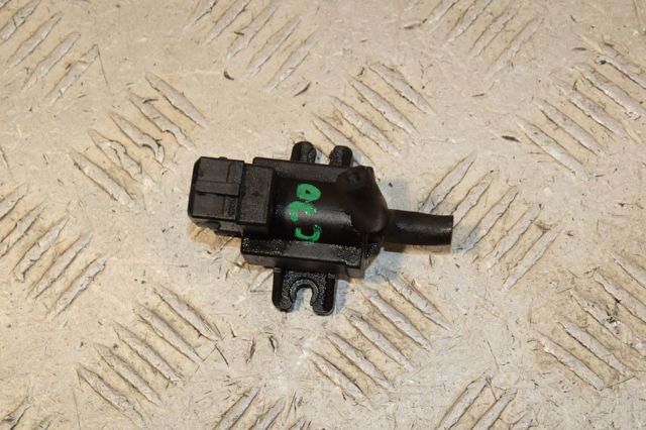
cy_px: 215
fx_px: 1883
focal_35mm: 105
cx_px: 323
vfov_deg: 13.0
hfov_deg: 19.5
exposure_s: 1/200
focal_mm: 70
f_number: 10
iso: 800
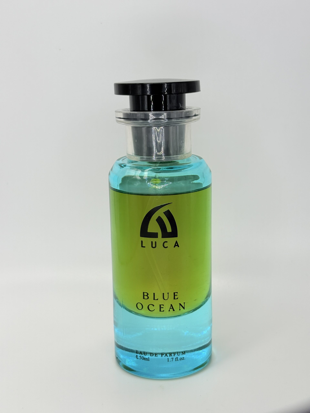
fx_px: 621
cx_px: 155
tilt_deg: -12.3
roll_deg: +0.7
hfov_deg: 28.0
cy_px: 206
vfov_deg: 36.8
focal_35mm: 52
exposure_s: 1/1393
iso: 32
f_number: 1.6
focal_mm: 5.96
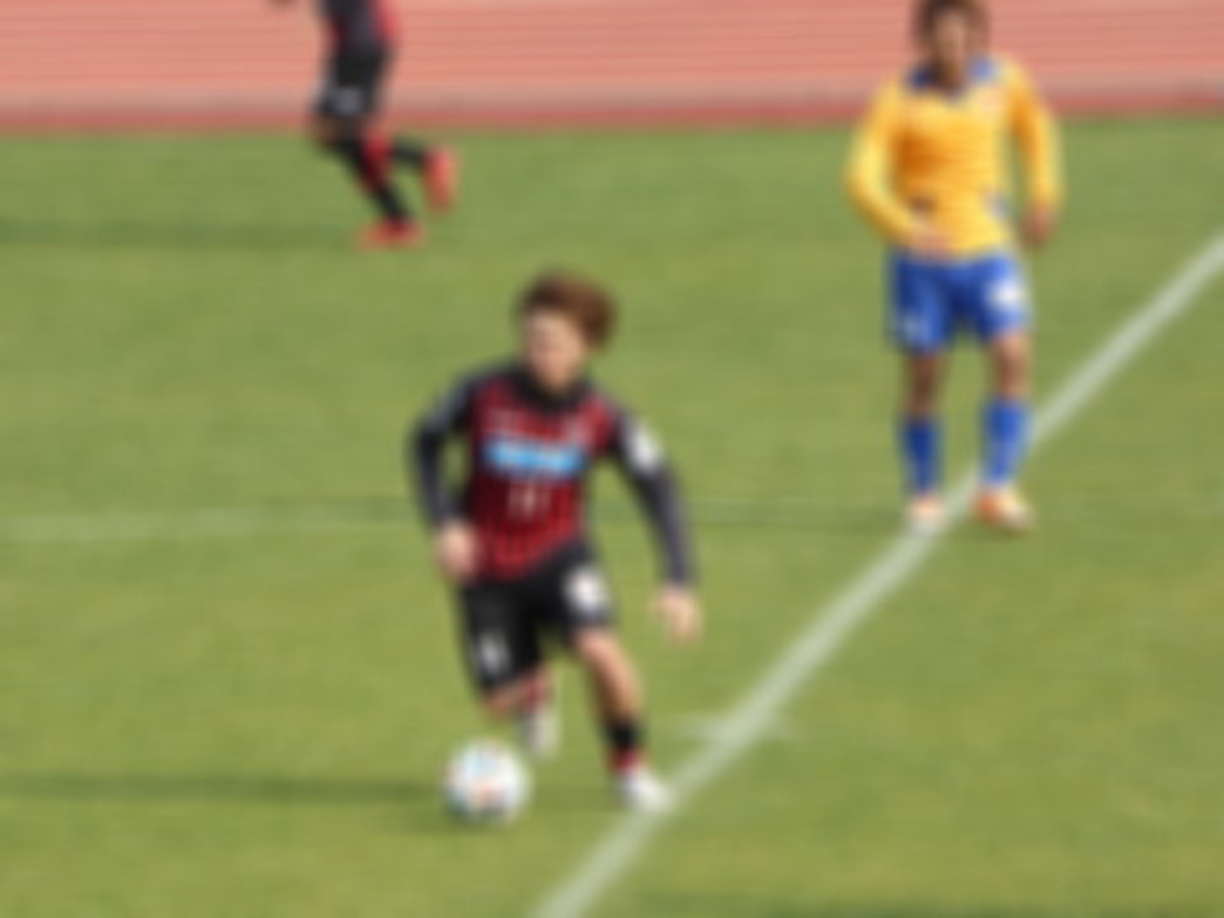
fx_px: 24716
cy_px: 459
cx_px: 612
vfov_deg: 2.1
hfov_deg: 2.8
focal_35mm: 699
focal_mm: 86
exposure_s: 1/160
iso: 100
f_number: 6.4
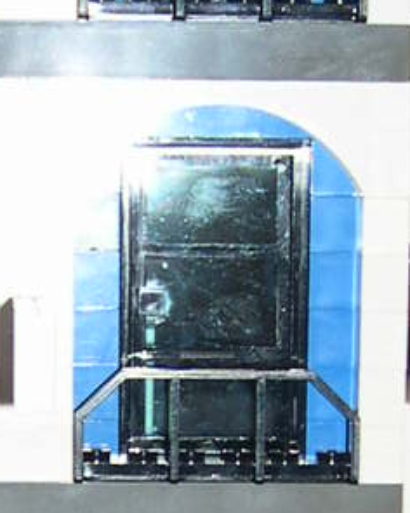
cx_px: 73
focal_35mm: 201
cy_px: 550
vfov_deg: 9.5
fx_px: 3049
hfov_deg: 7.7
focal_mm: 8
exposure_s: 1/60
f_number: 2.8
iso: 100
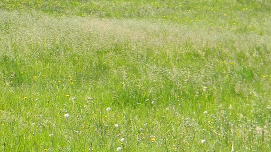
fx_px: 1487
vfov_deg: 5.8
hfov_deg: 10.4
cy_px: -55
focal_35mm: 207
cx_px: 72
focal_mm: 15.1
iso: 80
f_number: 4.5
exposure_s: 1/209
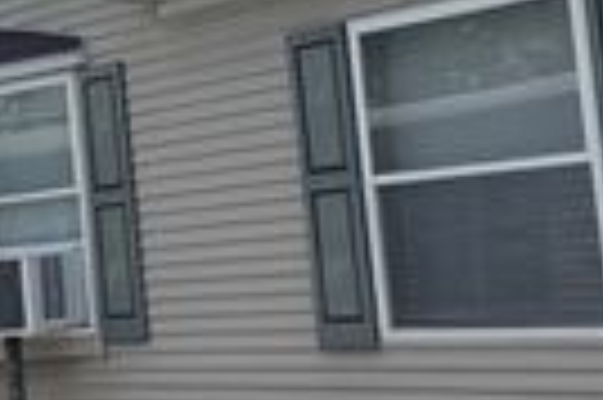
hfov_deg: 21.8
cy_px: -29
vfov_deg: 14.4
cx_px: 176
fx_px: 1556
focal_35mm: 93
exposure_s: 1/6711
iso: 80
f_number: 1.78
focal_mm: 6.76
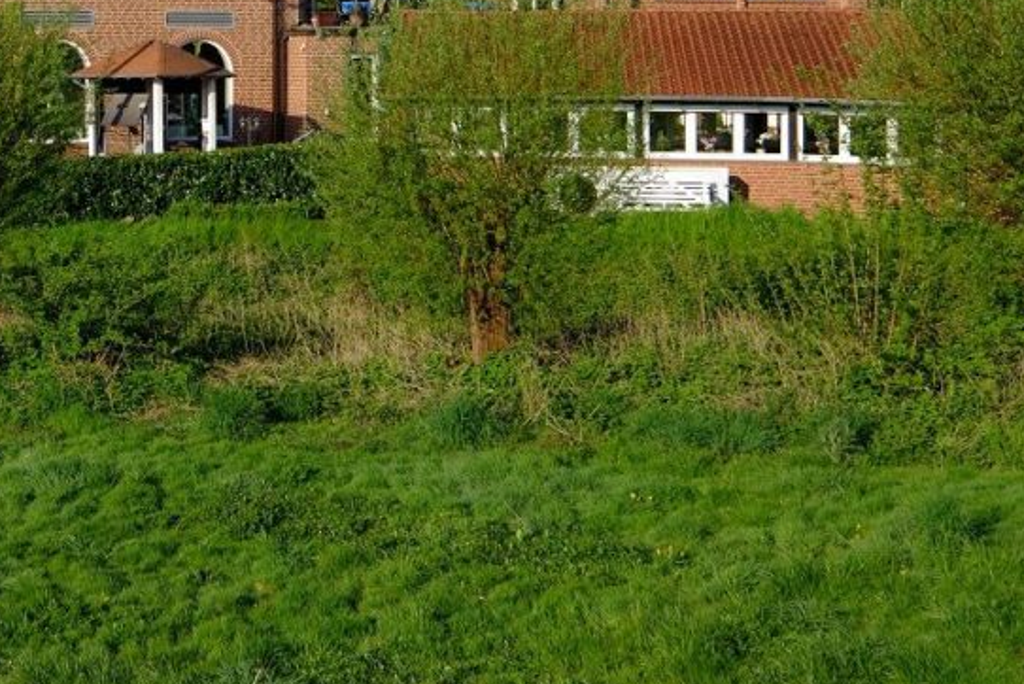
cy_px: 73
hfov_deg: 28.8
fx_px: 1935
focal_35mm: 68
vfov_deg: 19.7
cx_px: 155
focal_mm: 24
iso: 200
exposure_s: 1/250
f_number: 9
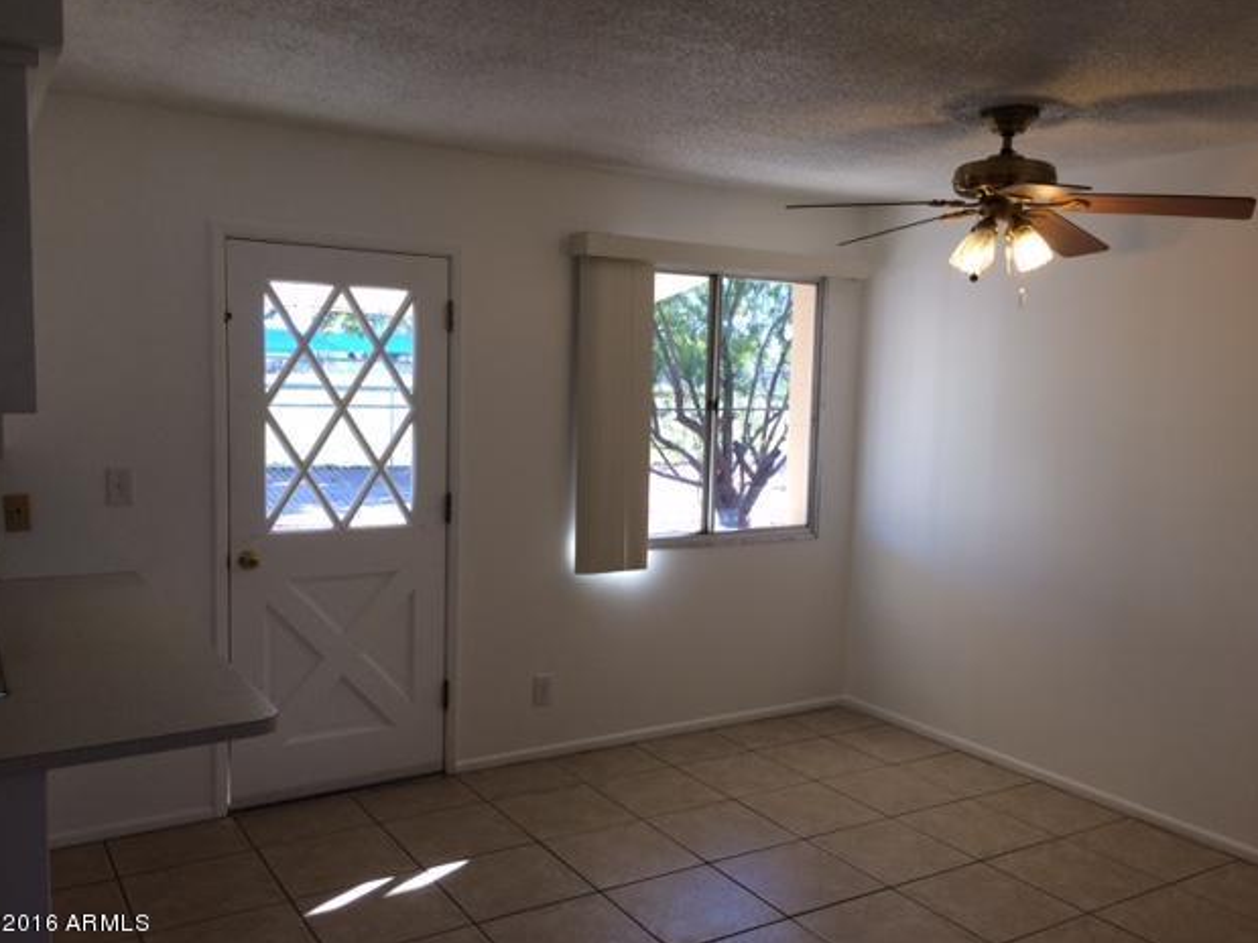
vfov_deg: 46.8
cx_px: 640
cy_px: 476
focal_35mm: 30
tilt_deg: -3.8
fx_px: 1090
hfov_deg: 60.0
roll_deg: +0.4
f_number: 2.2
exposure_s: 1/152
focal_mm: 4.15
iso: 40
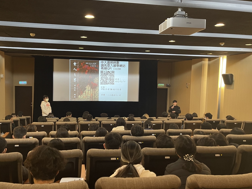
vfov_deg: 45.5
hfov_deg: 58.2
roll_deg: -1.6
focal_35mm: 31
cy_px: 92
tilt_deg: -5.4
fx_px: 226
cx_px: 110
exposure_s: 1/60
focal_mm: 5.1
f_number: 1.6
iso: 500
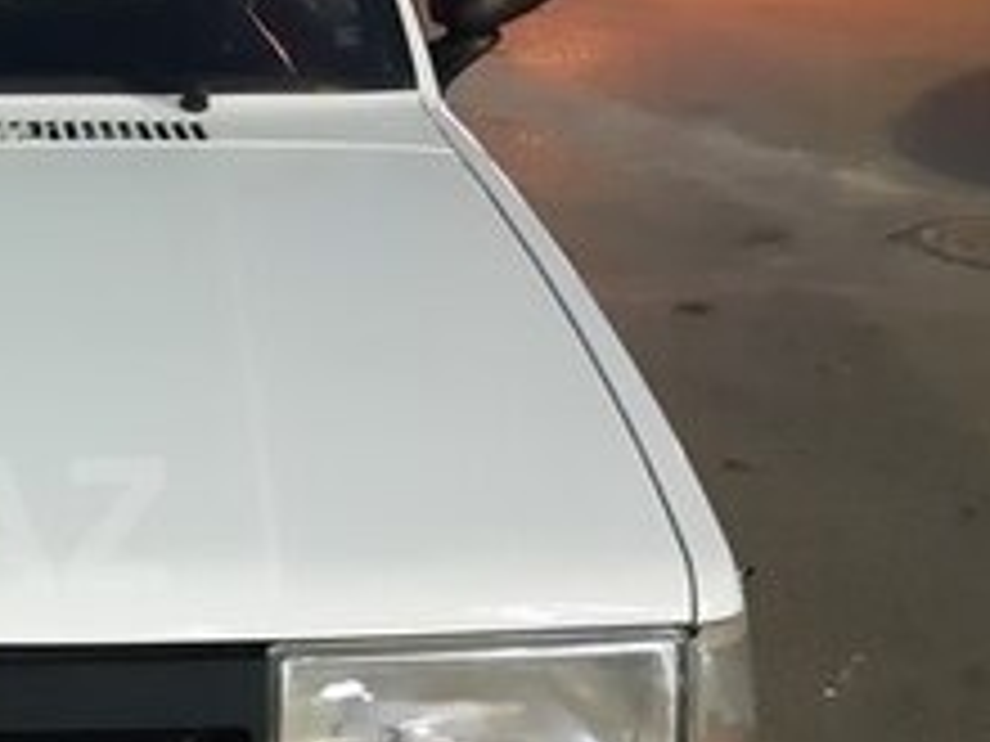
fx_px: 2231
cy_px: 524
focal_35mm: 78
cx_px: -292
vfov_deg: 18.8
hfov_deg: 22.4
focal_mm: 3.93
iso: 640
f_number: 1.7
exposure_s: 1/17
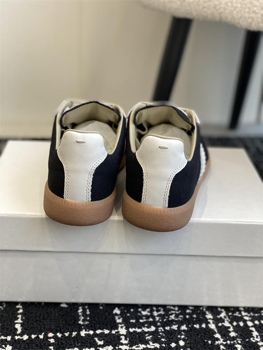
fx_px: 527
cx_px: 132
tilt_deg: -22.8
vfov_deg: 36.8
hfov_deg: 28.0
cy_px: 175
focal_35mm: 52
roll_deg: -3.3
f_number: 2
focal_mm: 6
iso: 64
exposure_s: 1/122
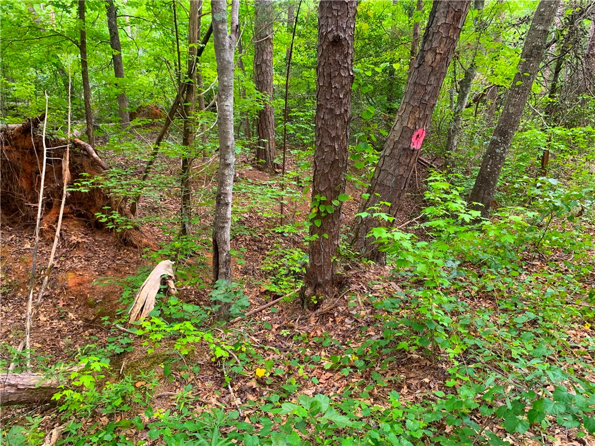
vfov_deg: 53.1
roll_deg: -0.3
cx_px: 298
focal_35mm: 26
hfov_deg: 67.3
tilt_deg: -18.7
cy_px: 223
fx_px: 447
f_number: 1.8
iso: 80
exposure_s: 1/121
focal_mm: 4.25
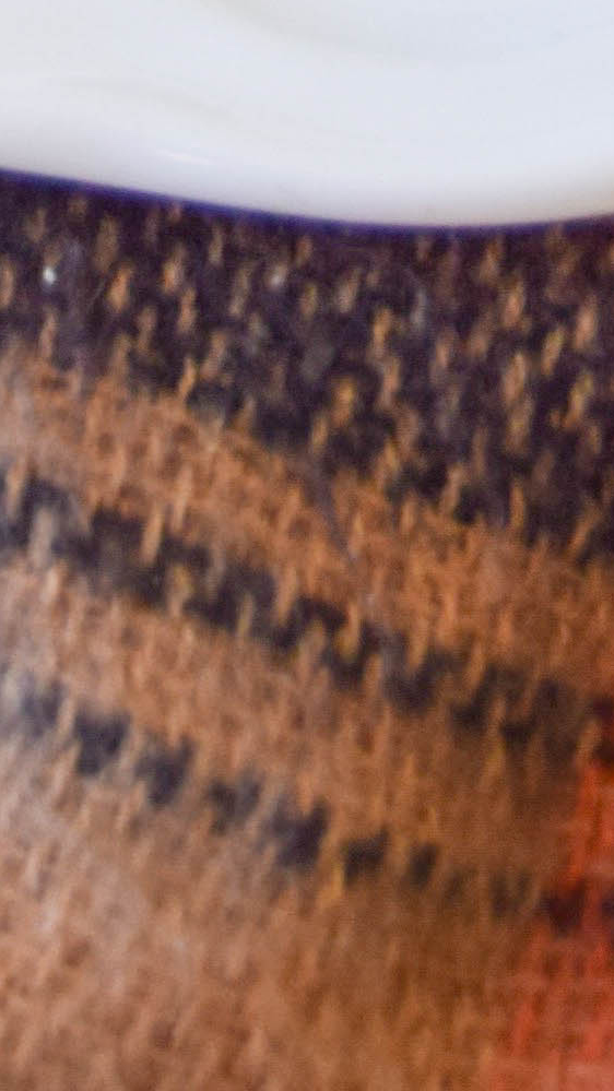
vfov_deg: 7.1
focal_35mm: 283
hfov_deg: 4.3
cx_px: 786
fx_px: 8190
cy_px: -1783
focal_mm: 30
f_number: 5
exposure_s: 1/100
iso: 400
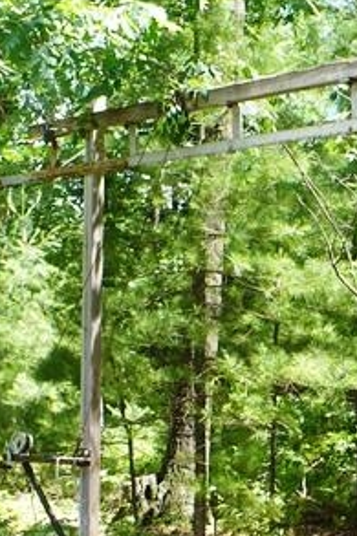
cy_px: 393
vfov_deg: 24.0
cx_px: 335
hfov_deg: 16.0
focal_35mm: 84
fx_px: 1251
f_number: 2.8
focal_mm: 6.1
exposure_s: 1/125
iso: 100
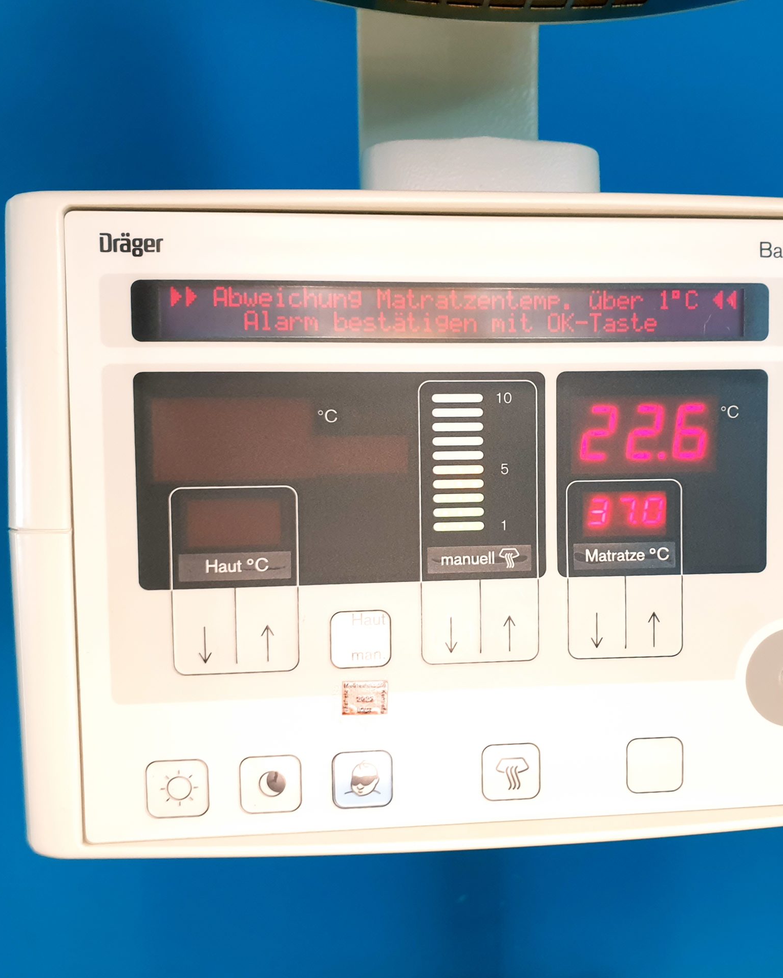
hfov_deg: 43.1
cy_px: 490
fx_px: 985
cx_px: 478
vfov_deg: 52.8
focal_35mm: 34
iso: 100
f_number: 2.4
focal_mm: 4.3
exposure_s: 1/50
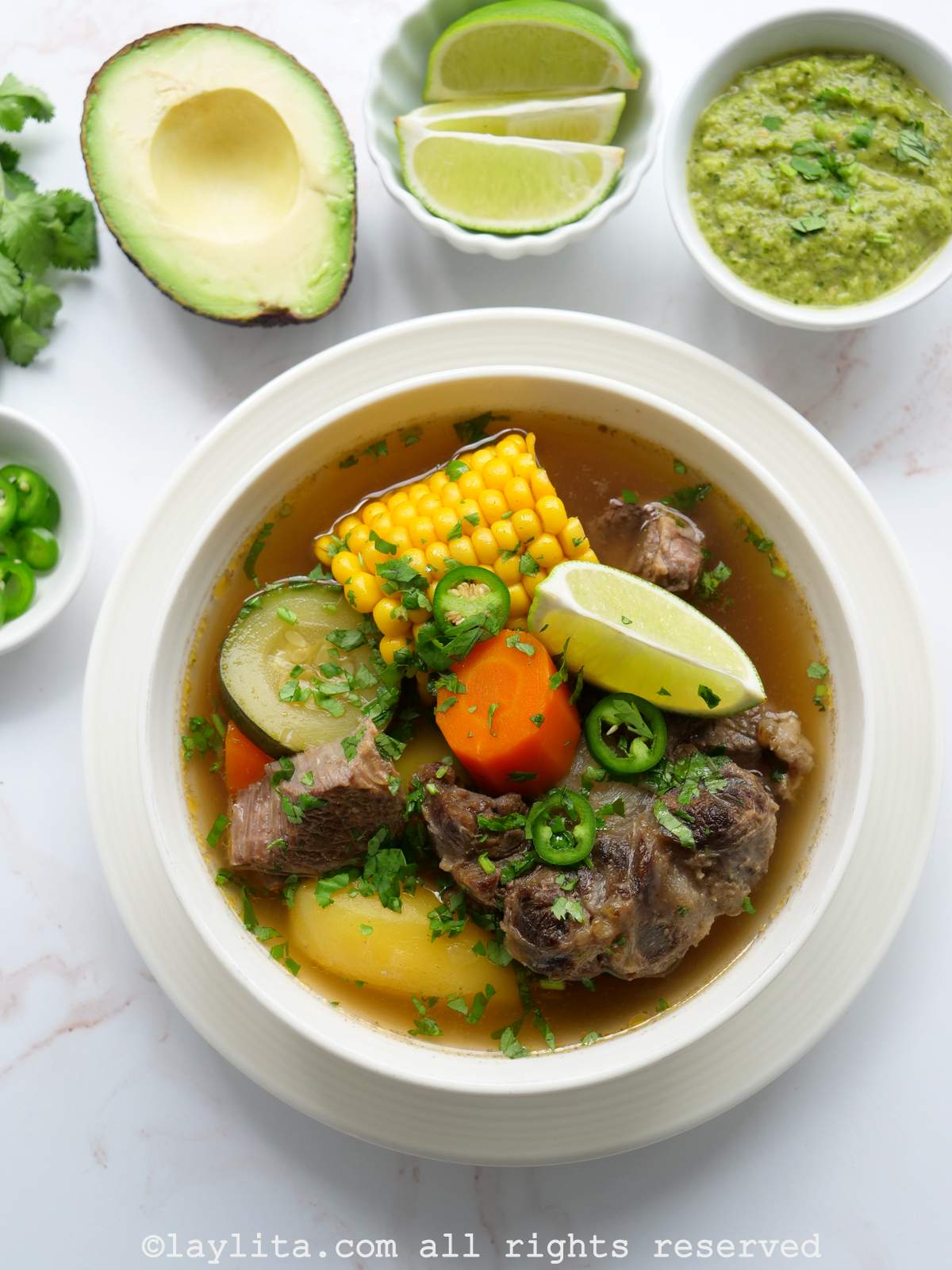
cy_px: 635
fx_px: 2053
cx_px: 476
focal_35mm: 56
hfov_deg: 26.1
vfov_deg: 34.3
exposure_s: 1/60
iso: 400
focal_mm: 28
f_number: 3.6
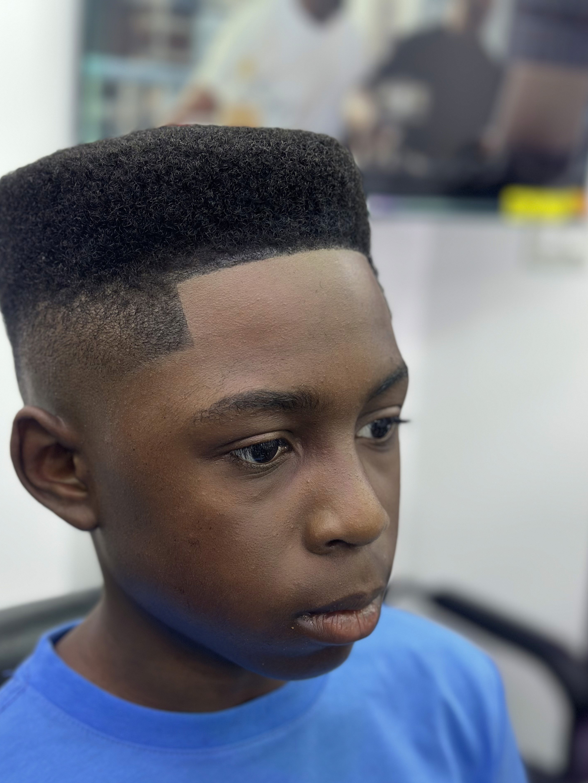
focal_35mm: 51
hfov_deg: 28.6
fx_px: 1155
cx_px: 290
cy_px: 416
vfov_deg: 37.5
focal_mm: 6.86
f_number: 1.78
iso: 160
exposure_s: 1/120
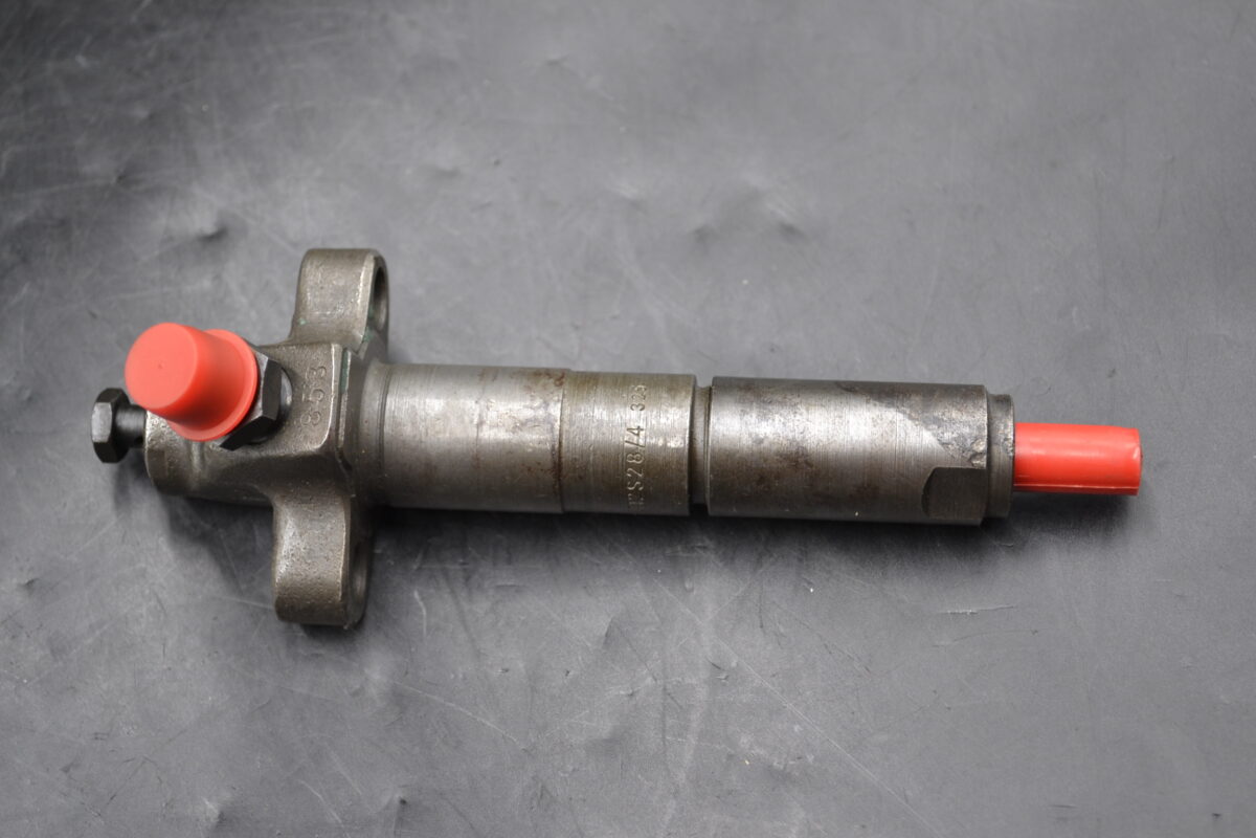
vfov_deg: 21.6
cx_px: 628
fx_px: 2198
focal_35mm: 63
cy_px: 419
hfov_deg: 31.9
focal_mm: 42
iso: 400
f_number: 5.3
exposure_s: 1/40
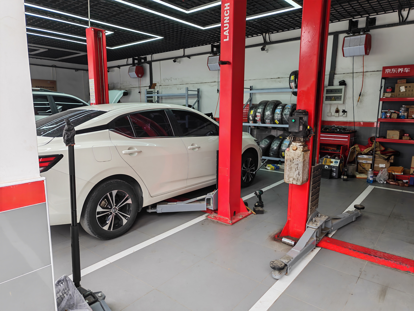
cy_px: 156
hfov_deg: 71.6
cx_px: 207
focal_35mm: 24
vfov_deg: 56.8
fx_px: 287
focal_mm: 5.52
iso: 50
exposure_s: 1/94
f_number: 1.9
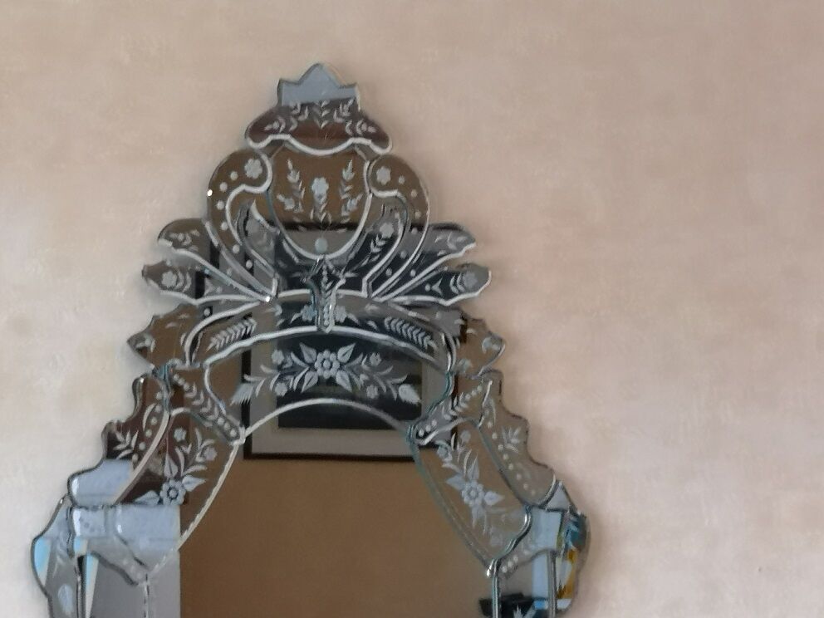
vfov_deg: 14.1
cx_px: 412
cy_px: 309
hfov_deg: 18.7
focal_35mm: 105
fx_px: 2499
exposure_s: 1/60
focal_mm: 3.95
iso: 160
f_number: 1.8
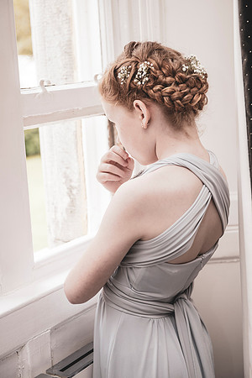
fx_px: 735
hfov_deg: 19.5
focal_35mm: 70
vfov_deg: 28.8
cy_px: 189
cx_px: 126
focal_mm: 70
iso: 400
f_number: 4.5
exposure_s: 1/200
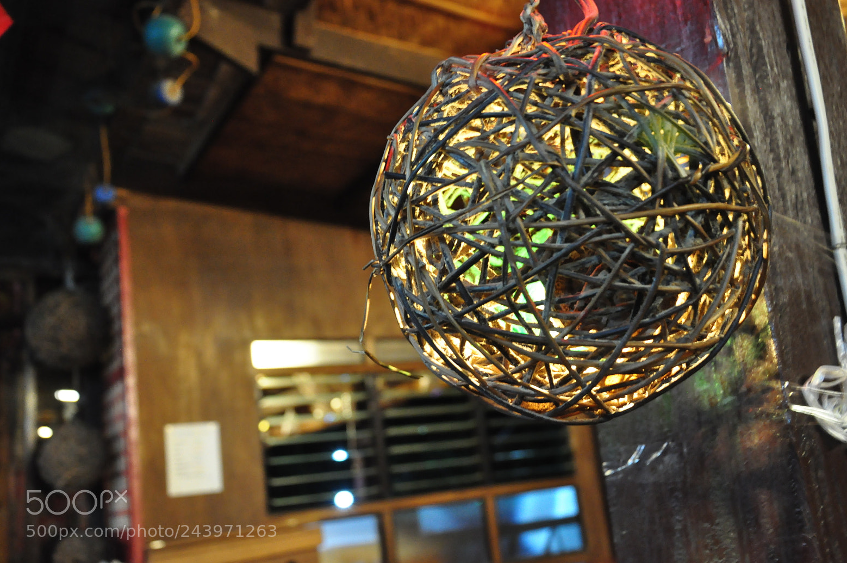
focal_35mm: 39
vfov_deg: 34.5
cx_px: 427
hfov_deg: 50.2
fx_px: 905
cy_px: 285
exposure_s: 1/5
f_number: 5
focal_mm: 25
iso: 1600
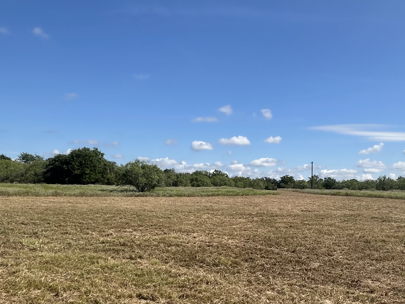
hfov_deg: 50.4
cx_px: 270
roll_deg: -0.7
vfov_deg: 39.6
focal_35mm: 36
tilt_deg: +4.7
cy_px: 164
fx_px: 421
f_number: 2.2
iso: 50
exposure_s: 1/2959
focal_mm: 2.22
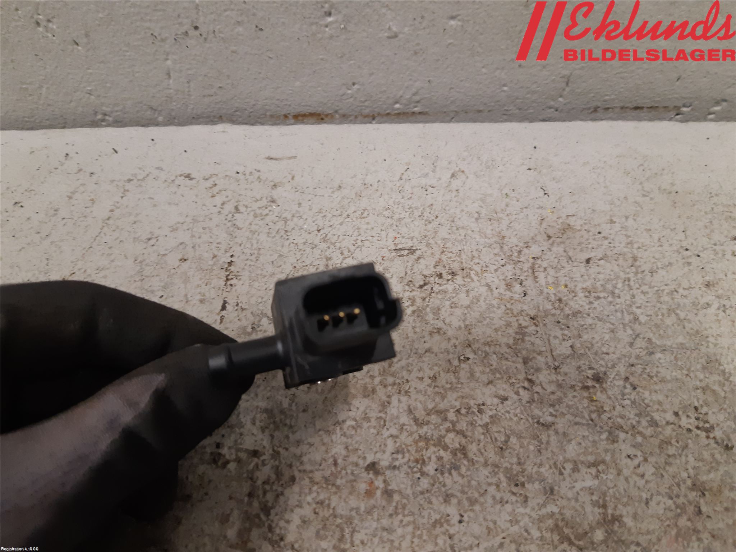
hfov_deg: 67.3
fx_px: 553
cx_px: 368
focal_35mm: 26
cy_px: 276
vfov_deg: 53.1
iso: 160
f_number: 1.7
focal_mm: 3.93
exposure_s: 1/50
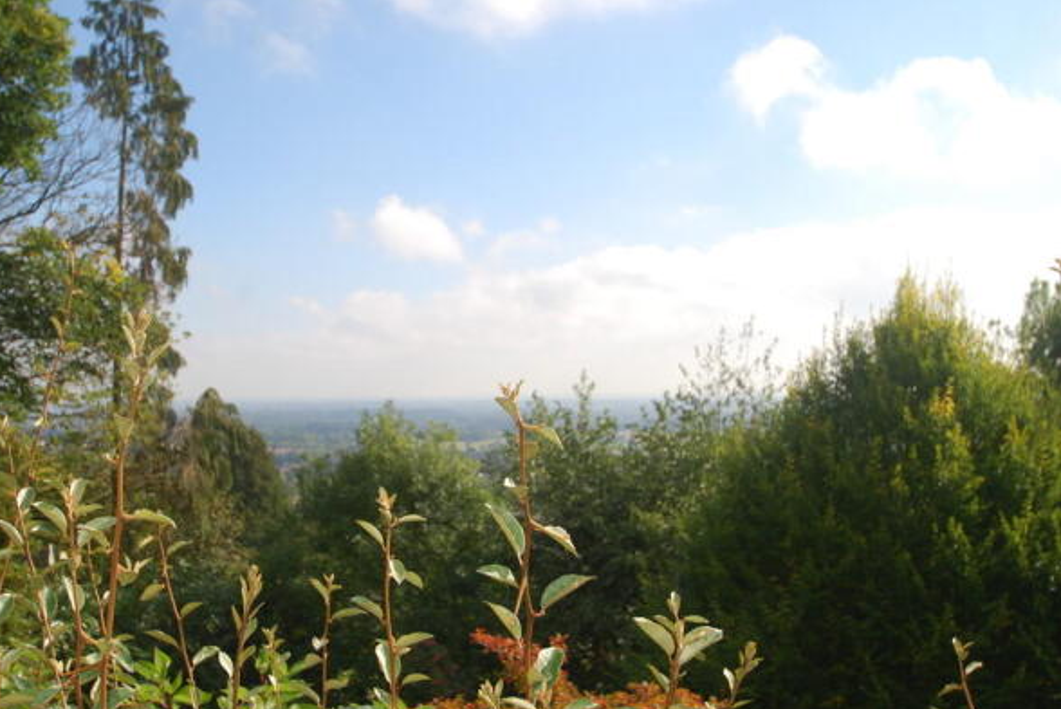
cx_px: 474
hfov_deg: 48.3
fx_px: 1180
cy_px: 391
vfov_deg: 33.4
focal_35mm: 40
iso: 100
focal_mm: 24
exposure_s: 1/200
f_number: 8
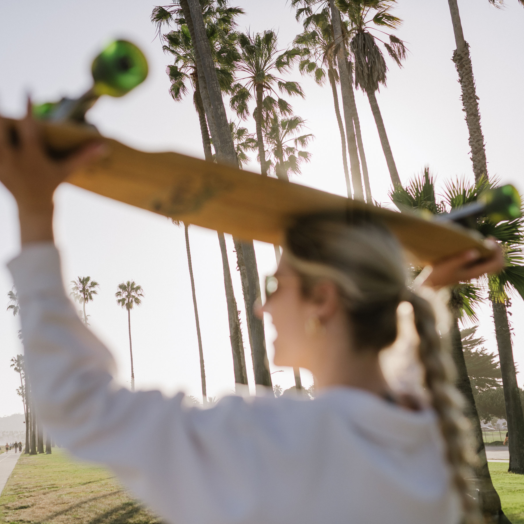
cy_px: 264
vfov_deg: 37.6
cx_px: 226
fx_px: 771
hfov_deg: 37.5
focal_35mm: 45
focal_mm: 35
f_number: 2.5
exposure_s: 1/6400
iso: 160
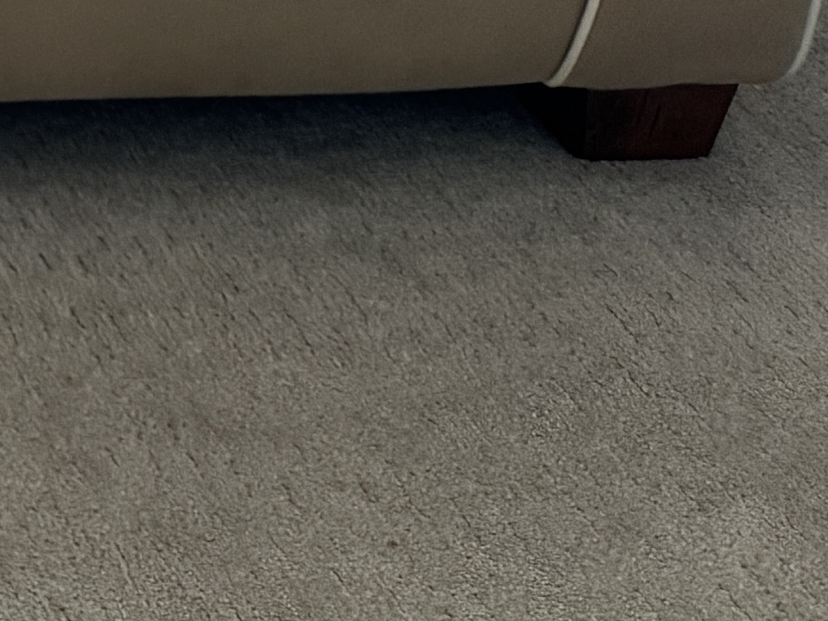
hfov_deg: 14.8
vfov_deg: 11.4
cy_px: -797
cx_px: -778
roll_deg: -0.1
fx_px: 2655
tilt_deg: -12.8
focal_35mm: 111
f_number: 1.78
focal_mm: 6.76
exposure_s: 1/60
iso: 400
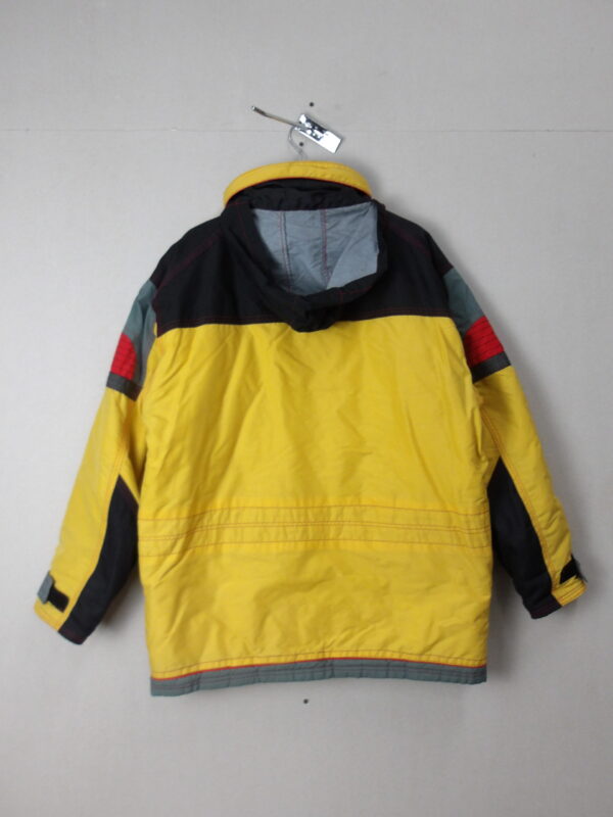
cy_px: 408
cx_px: 306
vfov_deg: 65.3
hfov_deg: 51.4
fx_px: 638
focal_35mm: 27
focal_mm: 4.9
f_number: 3
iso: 292
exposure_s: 1/60
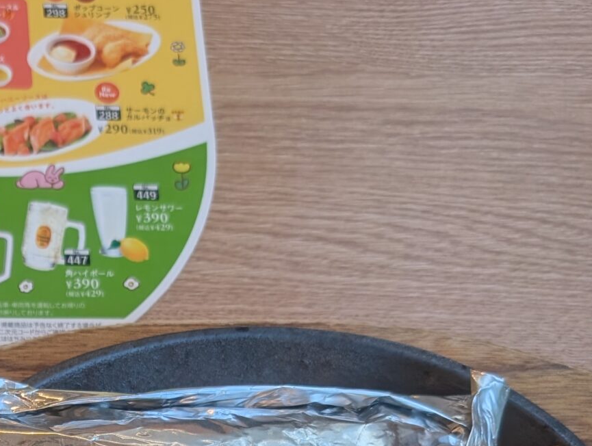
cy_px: 624
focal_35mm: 71
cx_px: -126
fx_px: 1216
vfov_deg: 18.8
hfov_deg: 24.6
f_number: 1.68
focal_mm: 6.9
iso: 74
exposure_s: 1/67.9
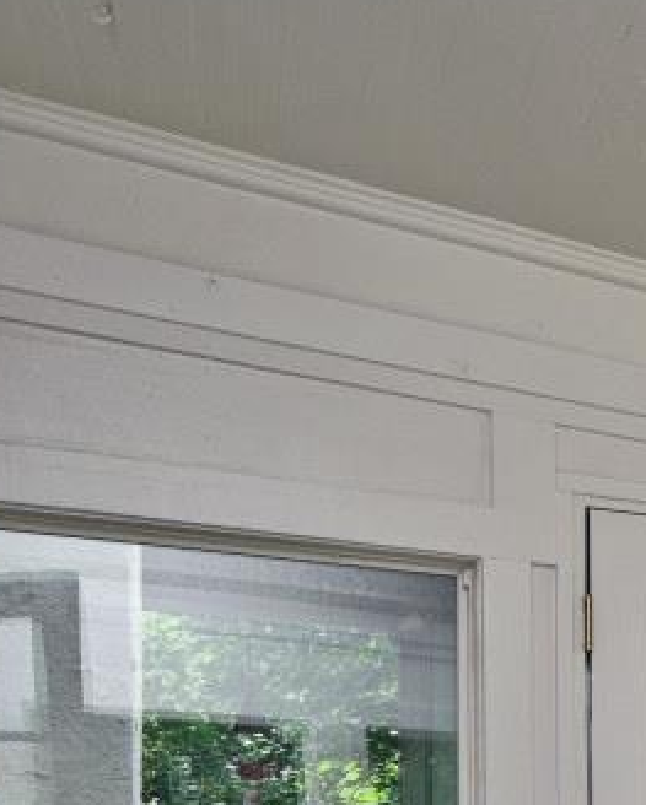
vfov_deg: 28.6
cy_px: 879
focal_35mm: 60
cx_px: 1769
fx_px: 1432
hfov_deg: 12.9
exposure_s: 1/125
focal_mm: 14
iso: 140
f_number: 5.6
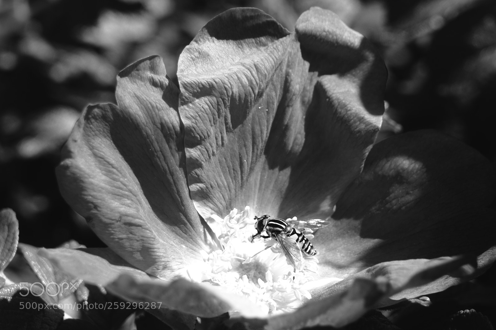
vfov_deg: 19.4
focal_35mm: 70
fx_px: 964
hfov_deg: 28.8
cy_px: 165
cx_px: 248
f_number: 8
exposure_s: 1/400
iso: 200
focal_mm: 70
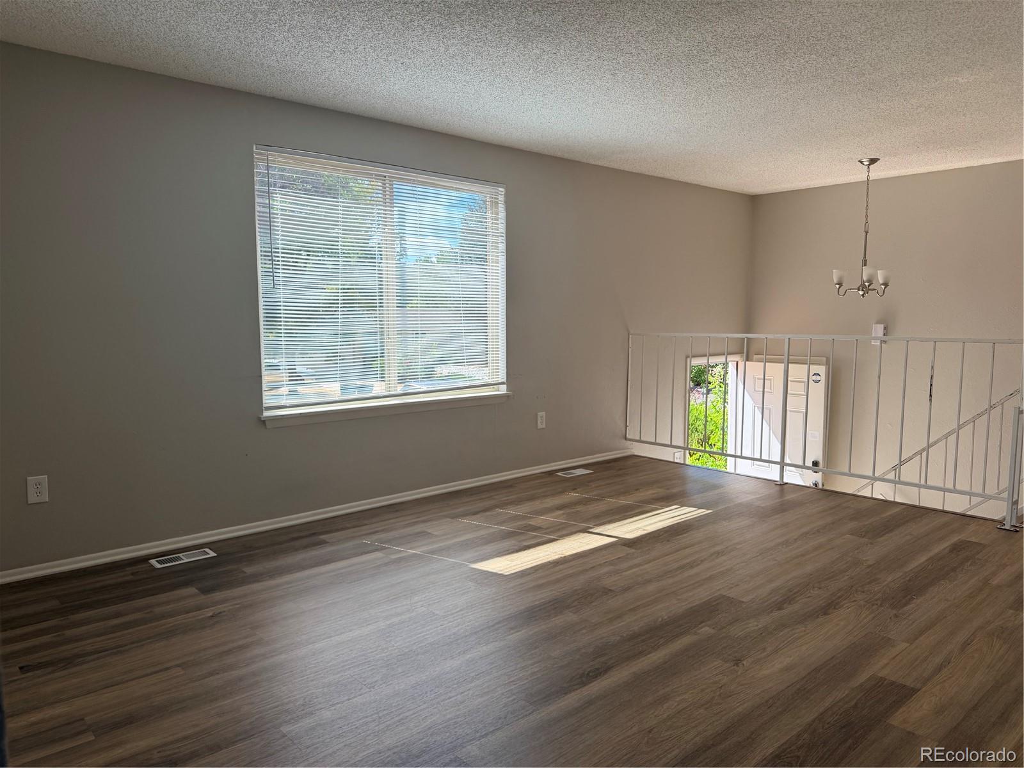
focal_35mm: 24
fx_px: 710
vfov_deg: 56.8
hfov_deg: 71.6
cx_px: 512
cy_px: 384
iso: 100
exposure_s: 1/831
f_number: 1.78
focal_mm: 6.76
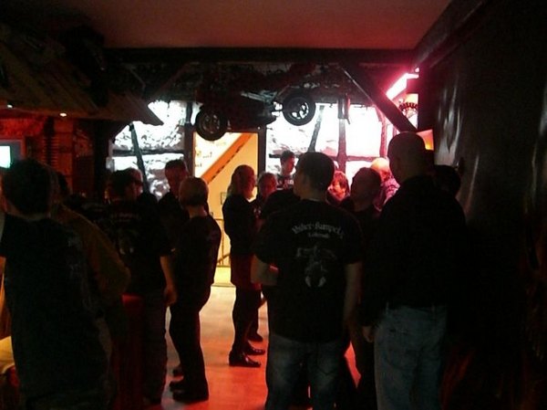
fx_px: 600
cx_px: 274
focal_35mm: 38
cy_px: 205
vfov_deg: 37.7
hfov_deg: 49.0
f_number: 2.7
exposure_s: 1/15
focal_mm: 6.2
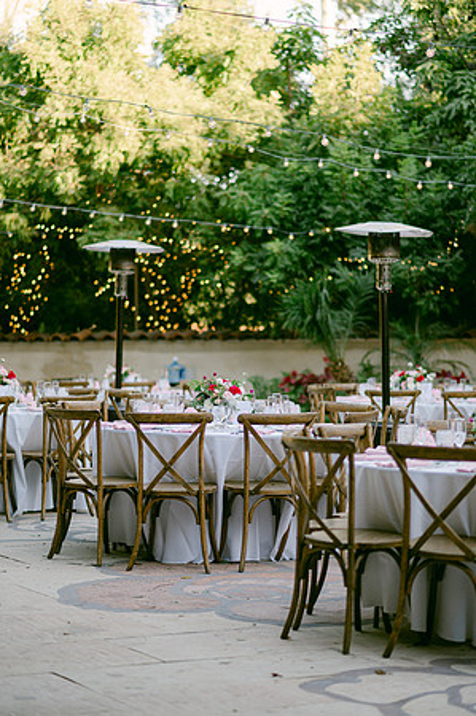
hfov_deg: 16.0
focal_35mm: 85
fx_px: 1690
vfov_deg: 23.9
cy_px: 358
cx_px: 238
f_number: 1.8
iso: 640
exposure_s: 1/2000
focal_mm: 85
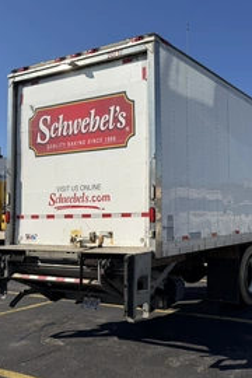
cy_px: 186
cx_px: 220
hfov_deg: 34.2
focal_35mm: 37
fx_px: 388
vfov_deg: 51.9
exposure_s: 1/5714
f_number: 1.78
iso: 80
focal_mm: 6.76
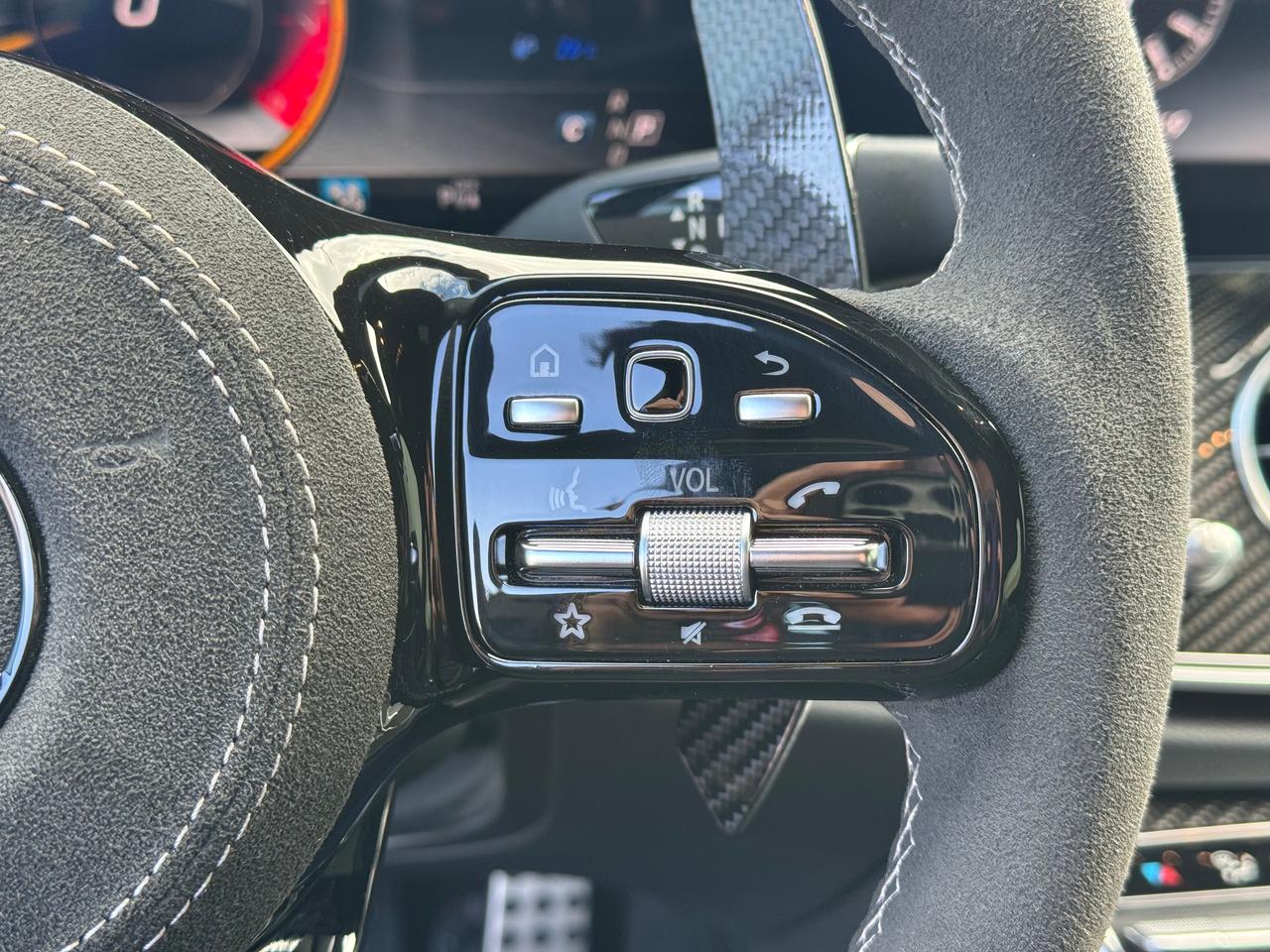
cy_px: 476
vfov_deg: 30.3
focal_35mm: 48
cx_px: 635
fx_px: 1761
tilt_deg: -24.9
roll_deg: -1.7
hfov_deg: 39.7
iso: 100
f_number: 1.78
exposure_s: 1/121
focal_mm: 6.76
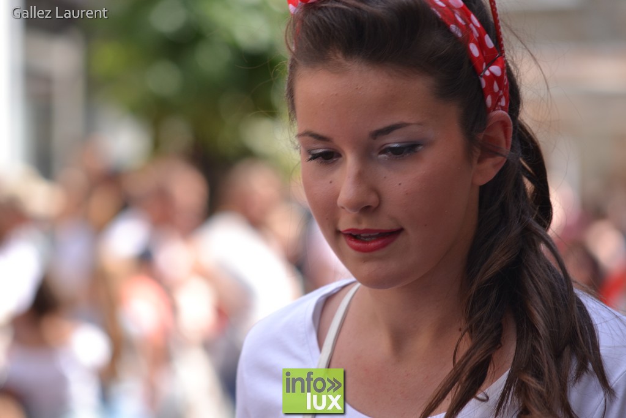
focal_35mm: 202
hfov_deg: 10.2
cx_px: 313
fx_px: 3522
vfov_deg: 6.8
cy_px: 209
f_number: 4
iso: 200
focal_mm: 135
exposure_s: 1/500
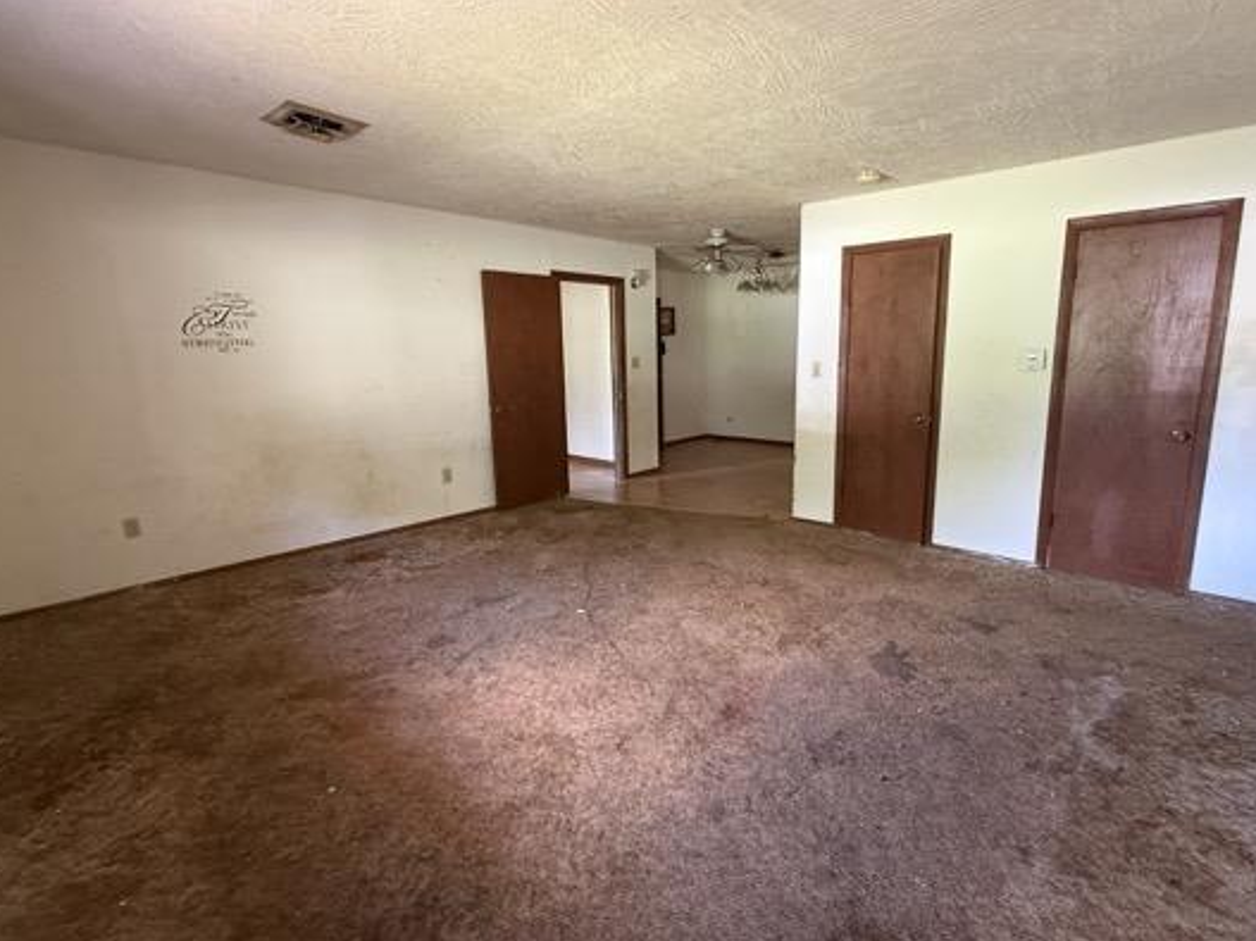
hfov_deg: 90.9
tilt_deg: -9.3
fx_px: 617
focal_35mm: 17
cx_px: 670
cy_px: 450
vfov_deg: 74.7
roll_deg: +0.7
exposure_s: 1/60
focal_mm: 2.22
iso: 500
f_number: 2.2
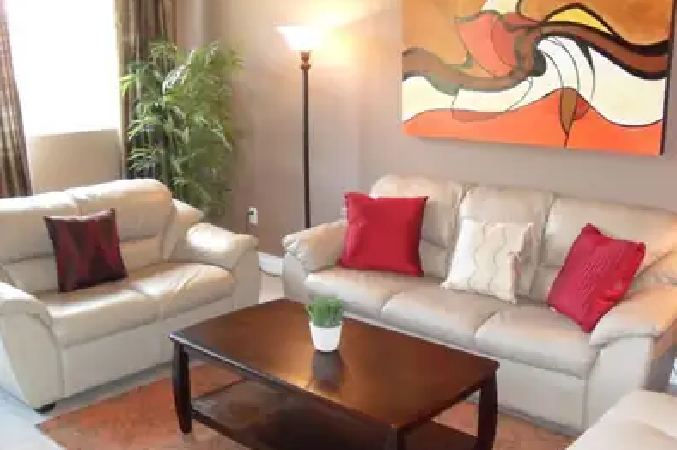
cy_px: 246
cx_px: 342
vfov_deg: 35.9
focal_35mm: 37
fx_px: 695
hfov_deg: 51.9
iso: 400
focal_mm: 6.3
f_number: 3
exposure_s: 1/45
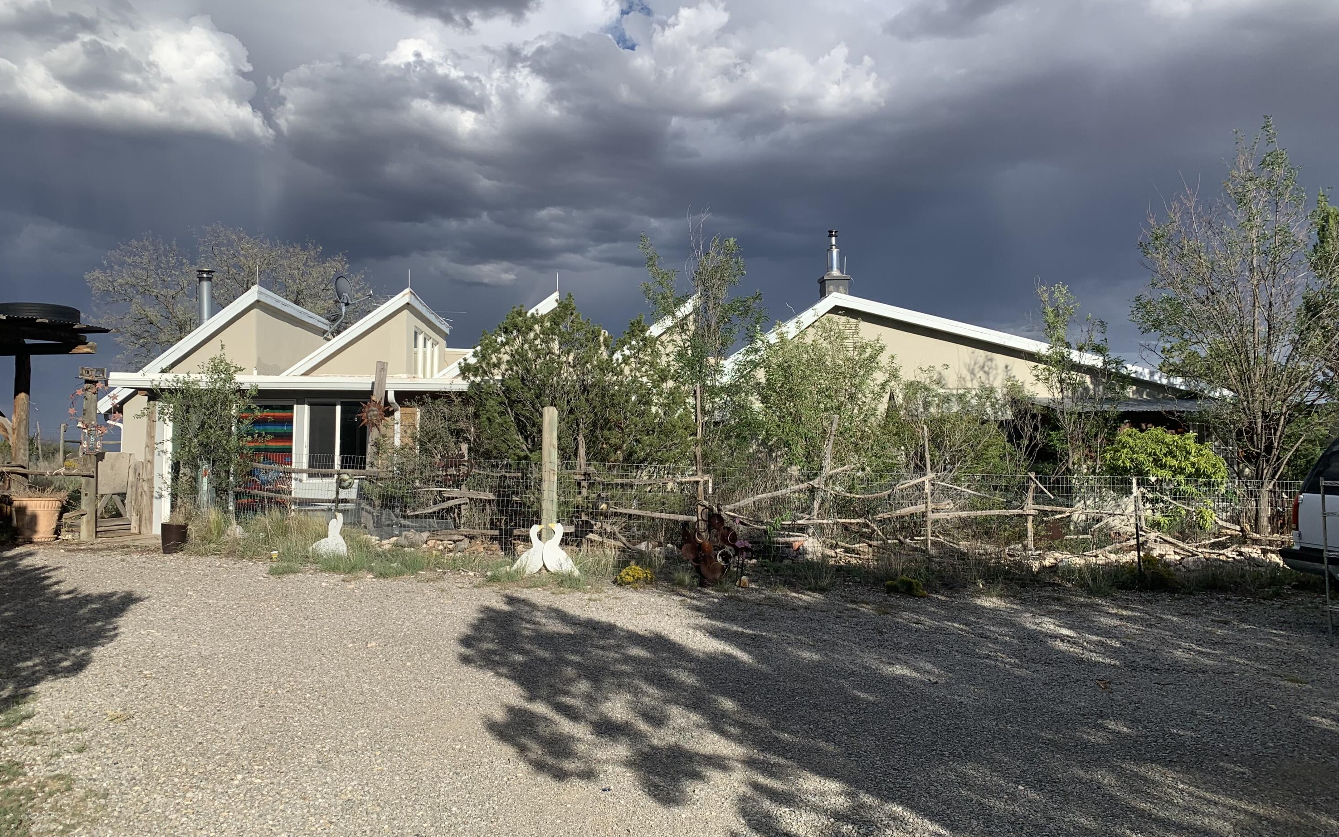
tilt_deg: +1.8
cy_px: 391
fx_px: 1022
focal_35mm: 28
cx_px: 668
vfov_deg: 44.5
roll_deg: +0.1
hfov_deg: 66.5
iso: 25
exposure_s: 1/2994
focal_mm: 4.25
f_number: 1.8
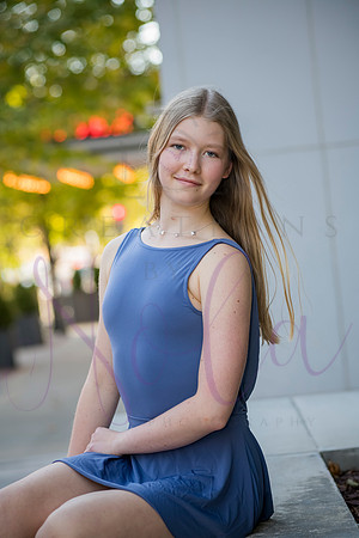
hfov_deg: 13.0
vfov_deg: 19.5
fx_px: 1571
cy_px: 269
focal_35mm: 105
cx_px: 180
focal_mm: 105
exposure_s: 1/400
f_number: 4.5
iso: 800
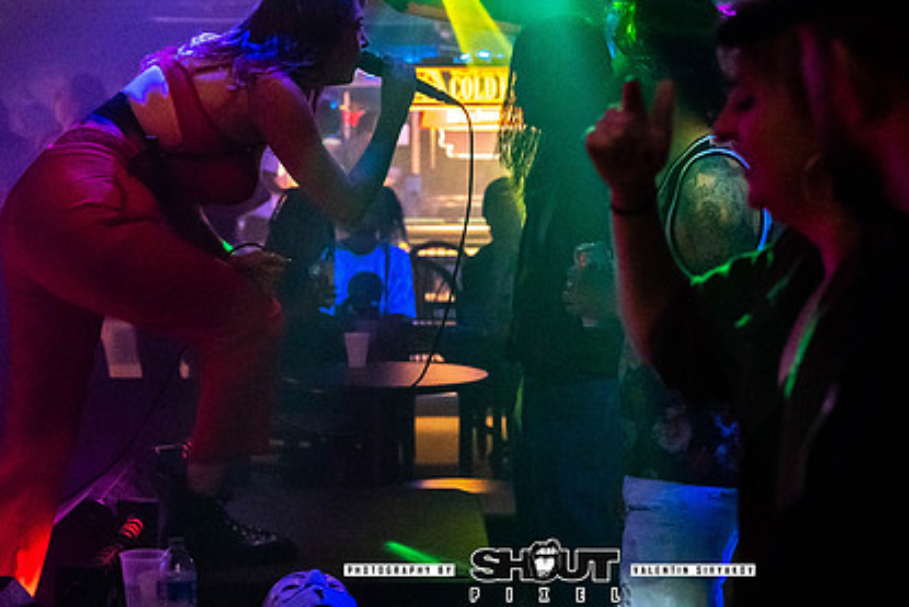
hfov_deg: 23.4
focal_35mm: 87
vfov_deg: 15.7
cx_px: 390
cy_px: 206
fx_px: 2197
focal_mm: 39.7
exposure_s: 1/250
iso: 3200
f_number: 2.8
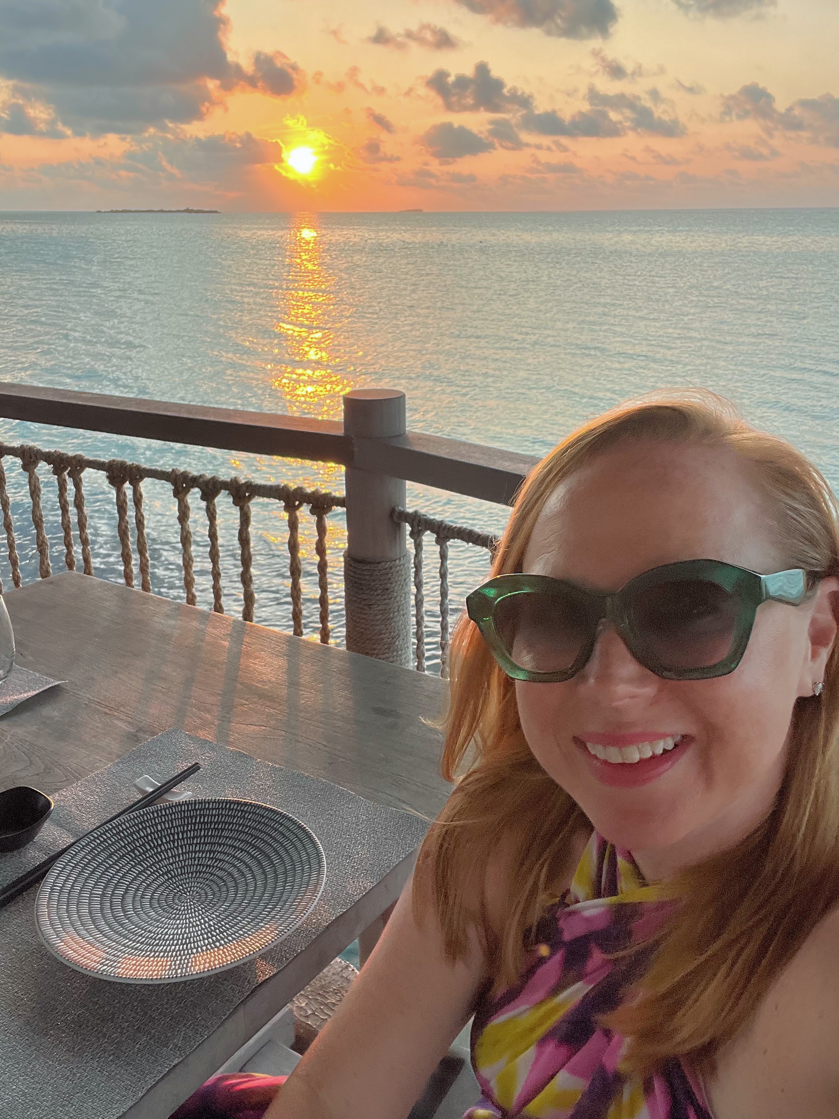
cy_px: 560
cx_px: 420
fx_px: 969
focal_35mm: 30
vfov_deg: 60.0
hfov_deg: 46.8
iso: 32
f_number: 2.2
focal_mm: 2.71
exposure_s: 1/269
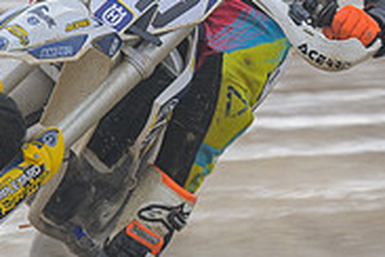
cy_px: 18
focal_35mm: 497
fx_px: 5315
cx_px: -42
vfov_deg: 2.8
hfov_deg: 4.1
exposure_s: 1/250
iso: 64
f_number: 4
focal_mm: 87
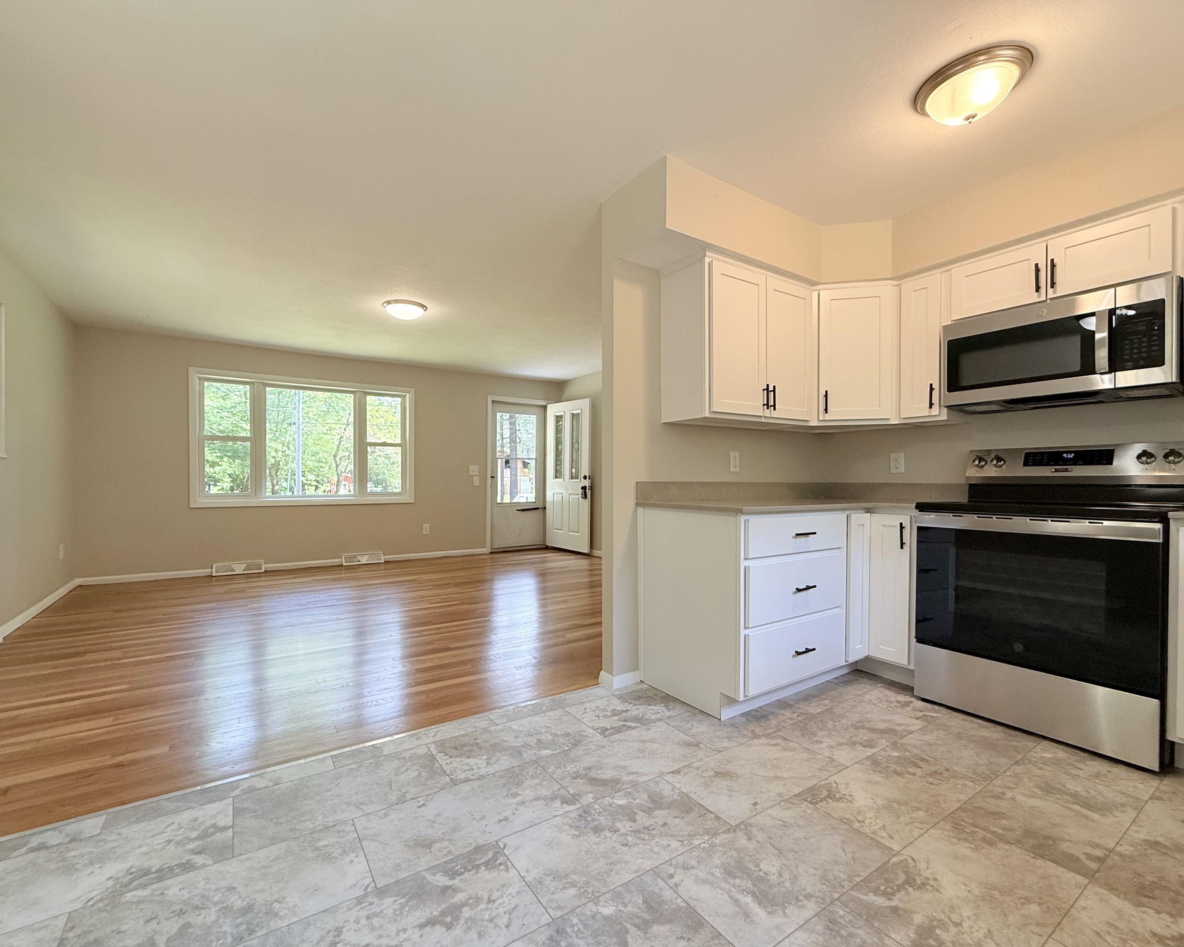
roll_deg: -0.1
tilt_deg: -0.7
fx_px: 526
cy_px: 484
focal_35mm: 15
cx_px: 563
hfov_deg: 96.7
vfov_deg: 84.0
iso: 160
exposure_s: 1/120
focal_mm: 2.22
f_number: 2.2
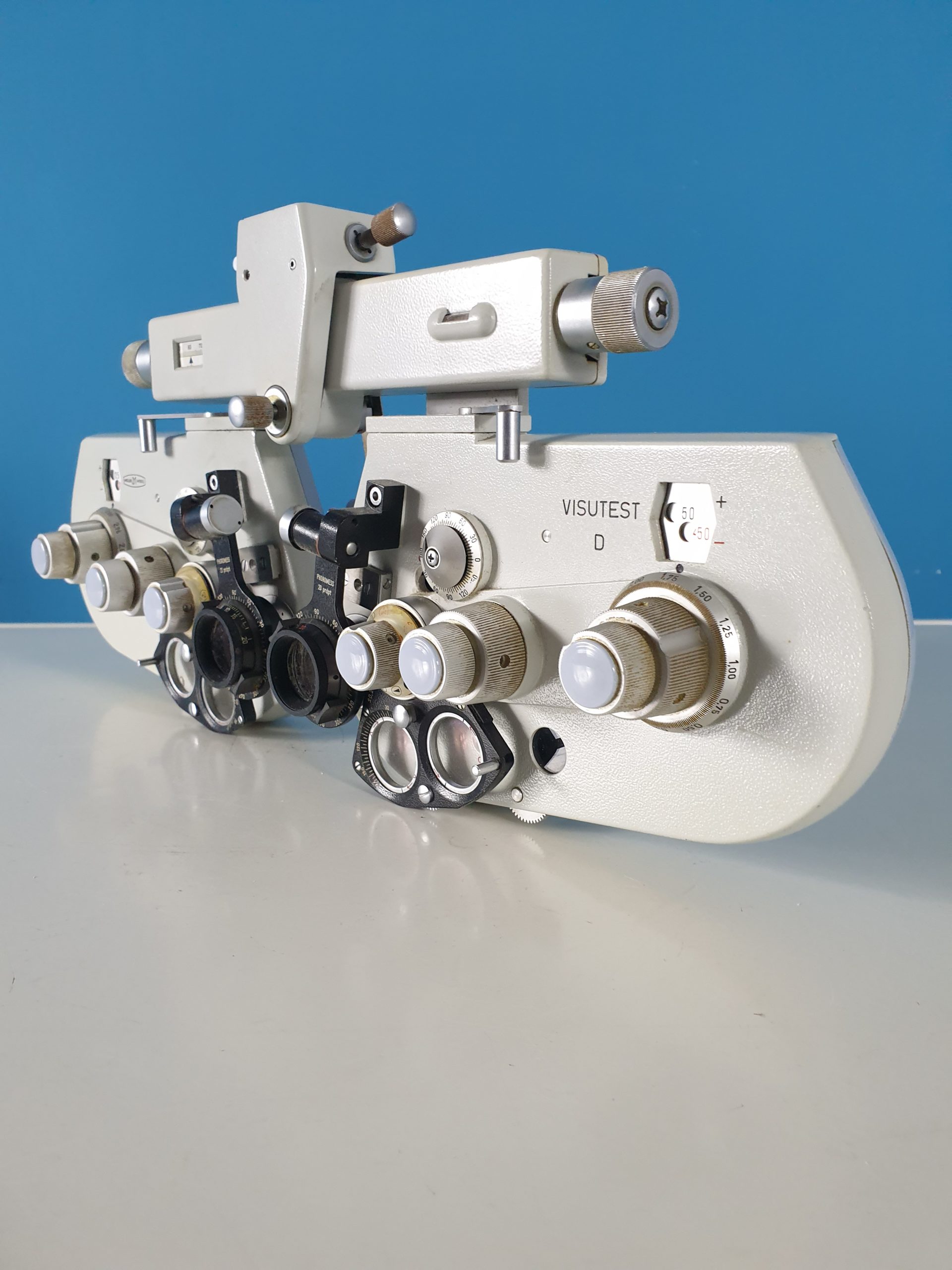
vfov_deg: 67.3
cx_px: 476
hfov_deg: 53.1
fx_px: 953
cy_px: 635
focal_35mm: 26
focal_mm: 4.3
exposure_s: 1/50
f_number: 2.4
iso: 320
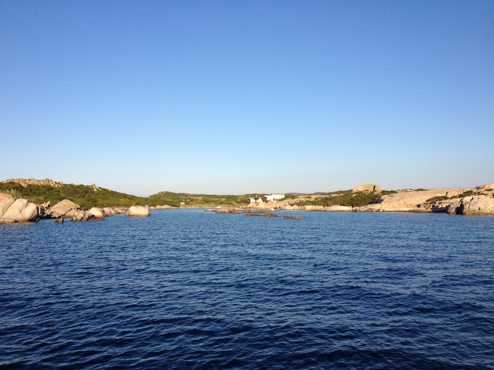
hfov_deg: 52.6
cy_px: 185
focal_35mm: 35
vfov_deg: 40.7
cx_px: 247
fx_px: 499
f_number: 2.4
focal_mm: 4.28
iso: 64
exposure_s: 1/1577
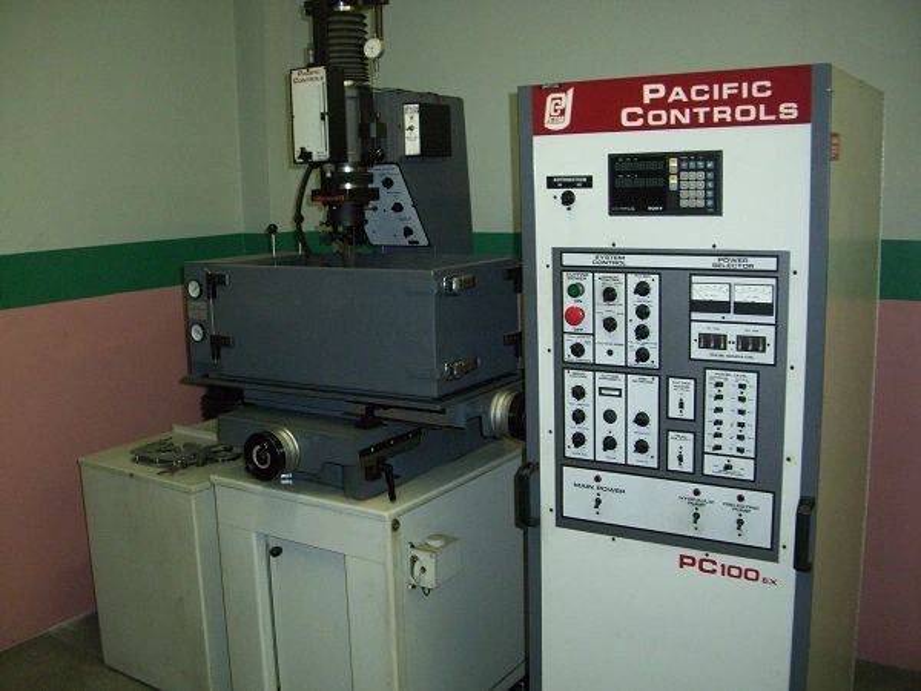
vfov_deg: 41.8
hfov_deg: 54.0
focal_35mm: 34
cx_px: 460
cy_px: 346
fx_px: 905
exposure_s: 1/40
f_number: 2.9
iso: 200
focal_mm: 5.7
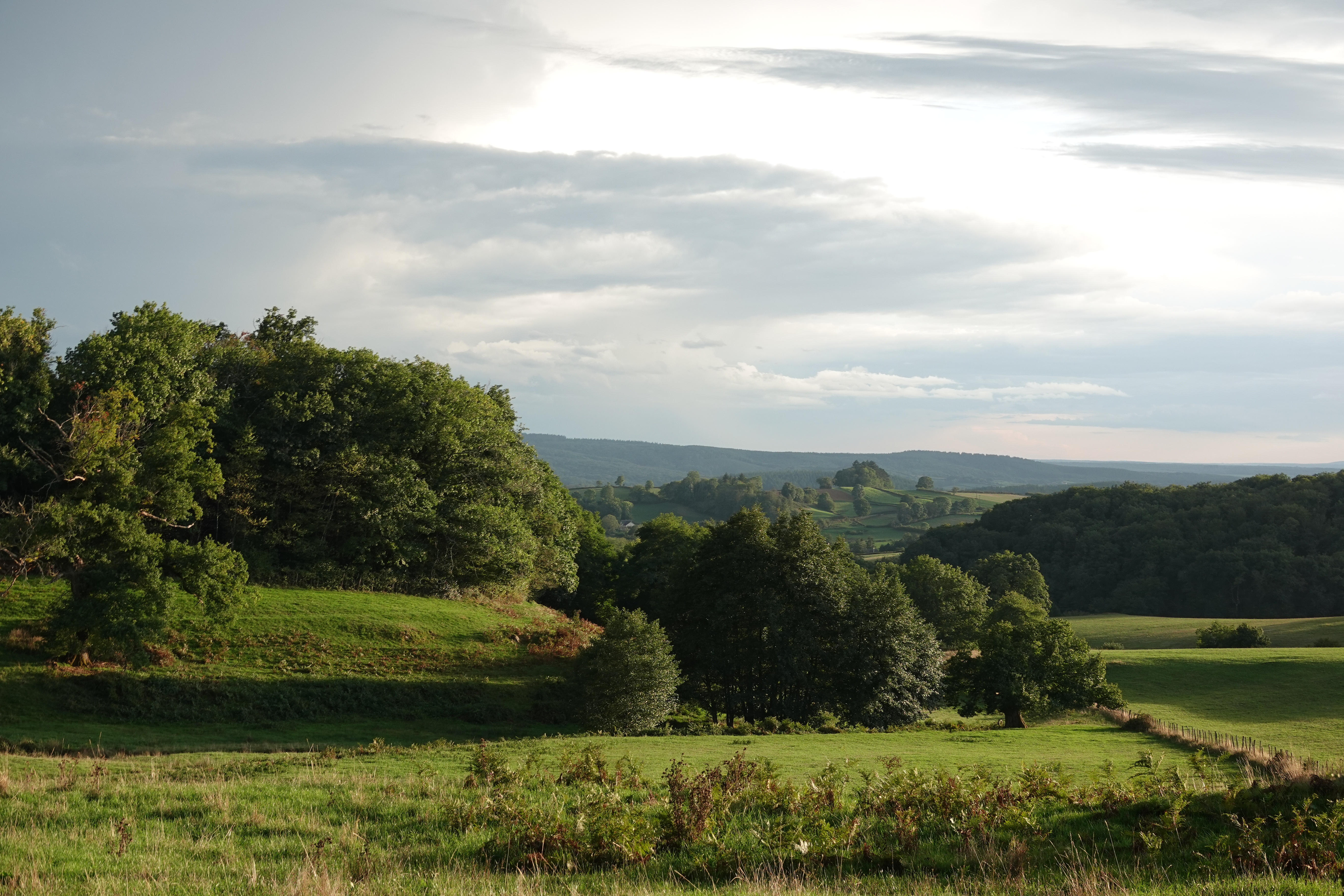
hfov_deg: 34.5
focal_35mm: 58
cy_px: 448
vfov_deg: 23.4
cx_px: 672
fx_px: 2165
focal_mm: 21.32
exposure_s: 1/60
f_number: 3.5
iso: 125
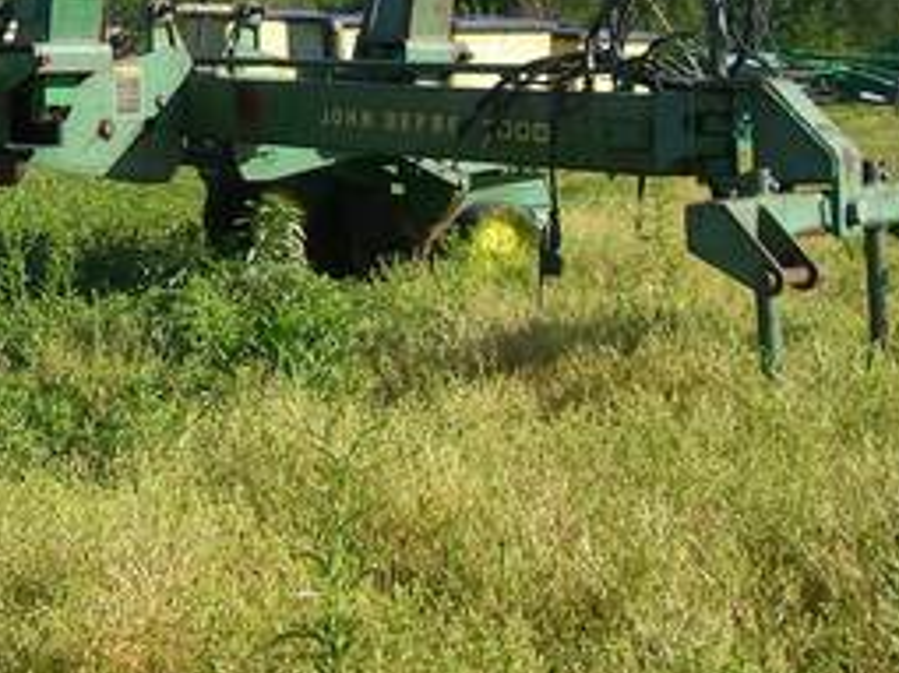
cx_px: 109
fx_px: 2103
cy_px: 78
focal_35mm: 81
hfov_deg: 23.6
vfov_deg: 17.9
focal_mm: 6.2
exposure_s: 1/400
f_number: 4.3
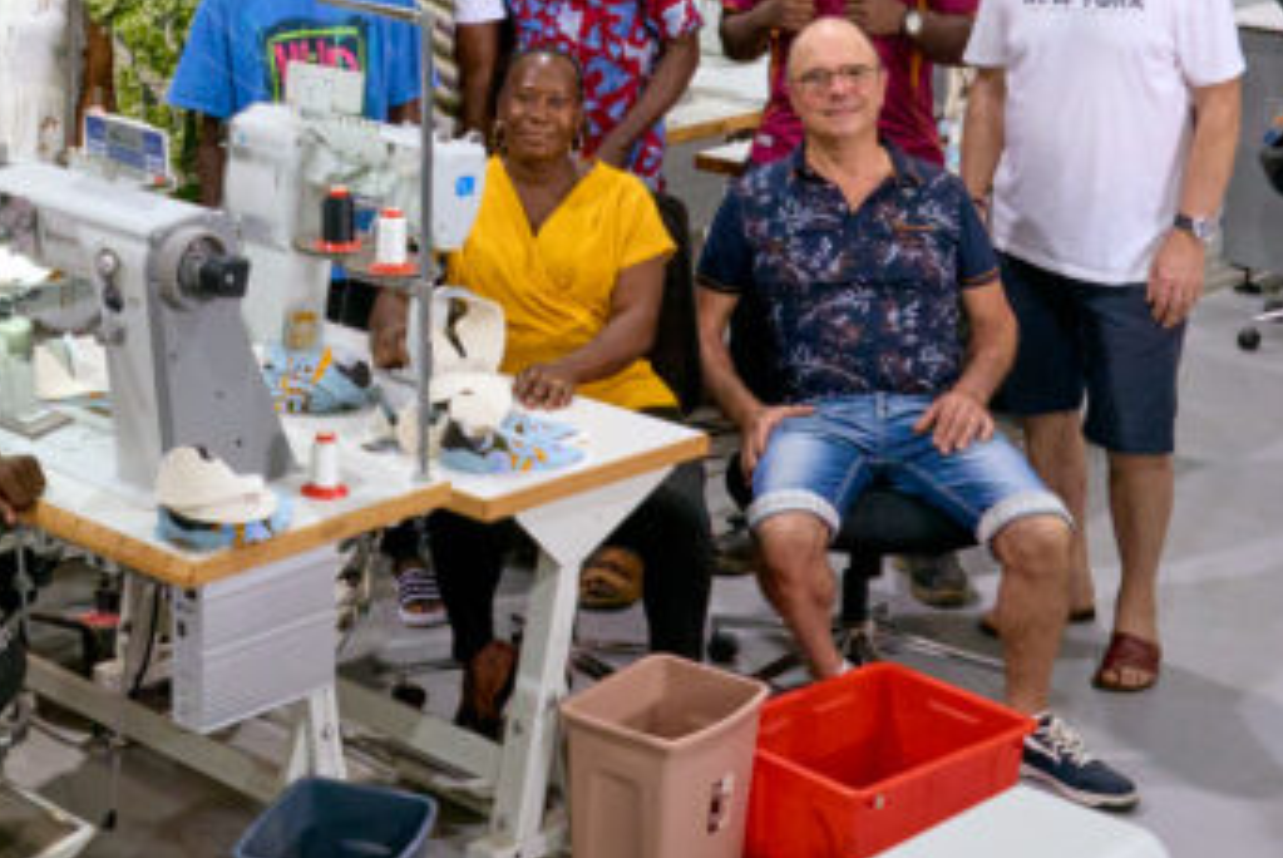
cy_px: -103
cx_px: -30
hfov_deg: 24.6
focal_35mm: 78
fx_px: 2782
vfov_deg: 16.9
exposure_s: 1/60
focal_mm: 26
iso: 5000
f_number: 9
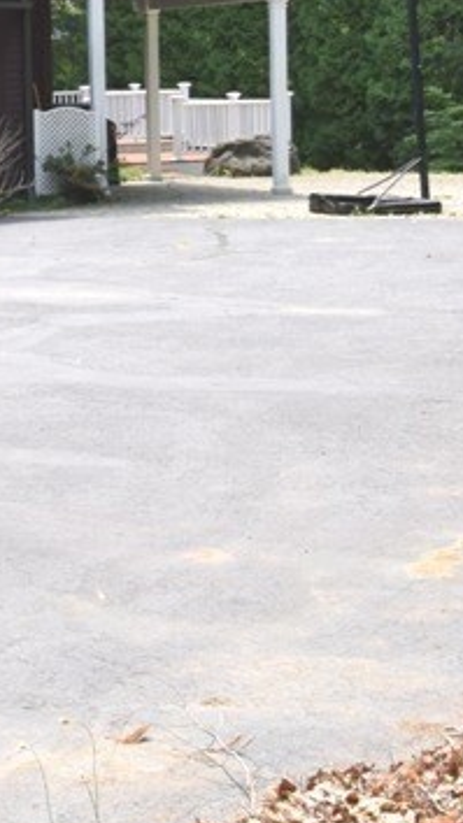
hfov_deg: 12.0
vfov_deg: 23.0
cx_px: -430
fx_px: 1987
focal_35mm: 91
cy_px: 122
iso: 360
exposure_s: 1/250
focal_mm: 20
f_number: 8
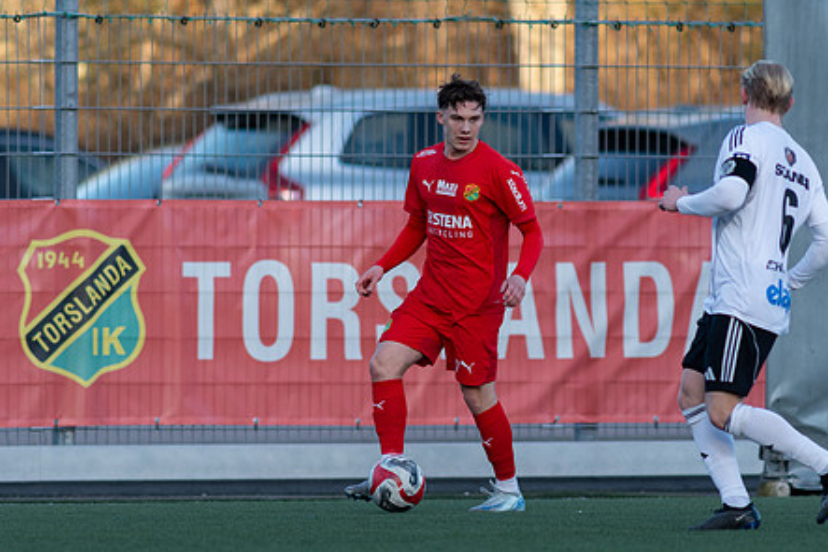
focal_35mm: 636
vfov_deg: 2.2
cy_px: 244
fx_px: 14622
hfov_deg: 3.2
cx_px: 471
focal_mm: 300
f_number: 3.2
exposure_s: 1/1600
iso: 450
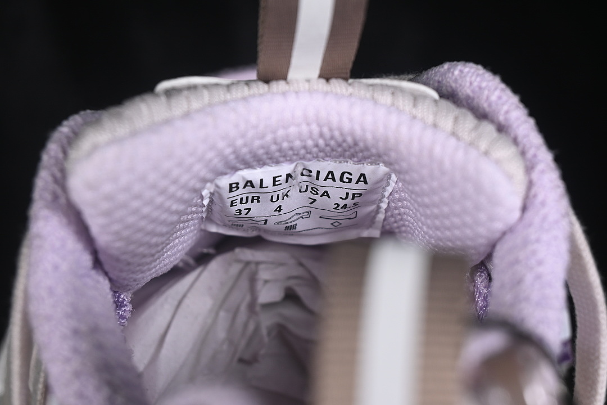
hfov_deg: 27.0
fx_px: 1264
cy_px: 202
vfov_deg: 18.2
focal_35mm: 75
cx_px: 304
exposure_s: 1/80
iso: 160
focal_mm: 50
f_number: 7.1
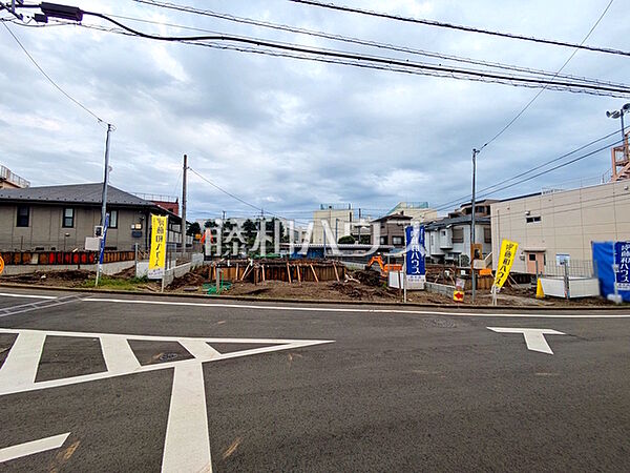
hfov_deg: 102.1
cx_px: 315
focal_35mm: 14
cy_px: 236
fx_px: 255
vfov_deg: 85.7
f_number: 2.2
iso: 49
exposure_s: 1/845
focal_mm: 1.83
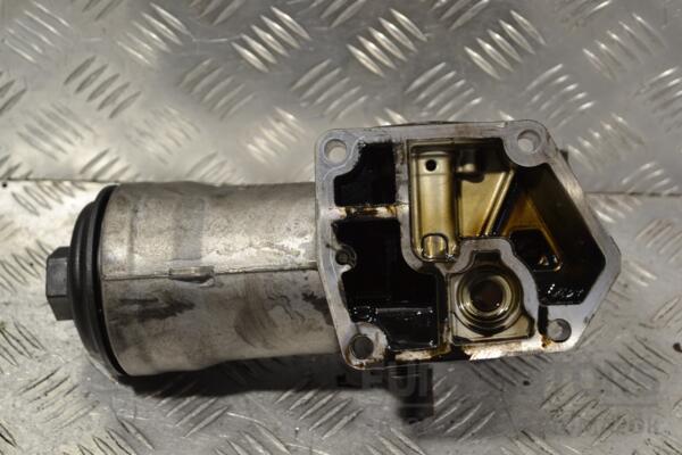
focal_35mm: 66
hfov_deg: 30.5
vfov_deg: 20.6
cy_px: 228
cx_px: 341
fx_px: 1250
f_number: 5.3
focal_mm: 44
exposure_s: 1/30
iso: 180
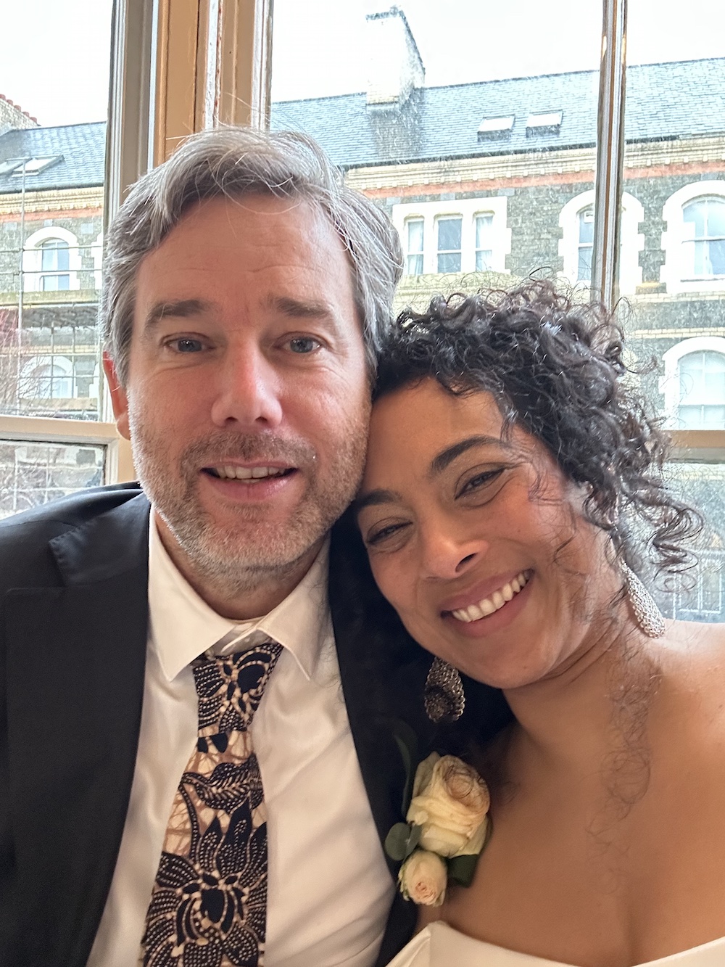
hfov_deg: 46.8
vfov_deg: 60.0
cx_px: 362
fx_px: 838
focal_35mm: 30
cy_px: 484
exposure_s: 1/33
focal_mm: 2.69
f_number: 1.9
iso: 400
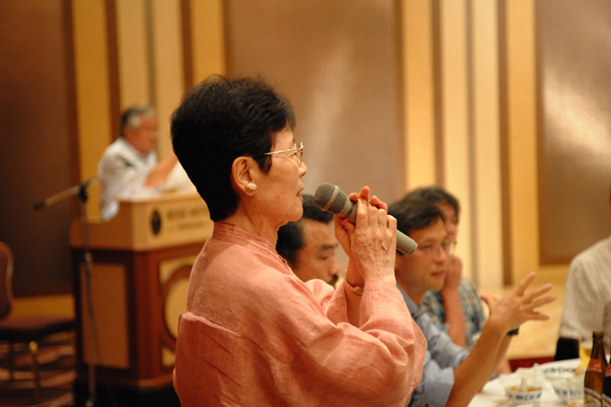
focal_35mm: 70
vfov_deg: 19.4
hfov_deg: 28.9
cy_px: 204
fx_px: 1187
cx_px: 306
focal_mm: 70
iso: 5000
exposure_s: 1/125
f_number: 2.8
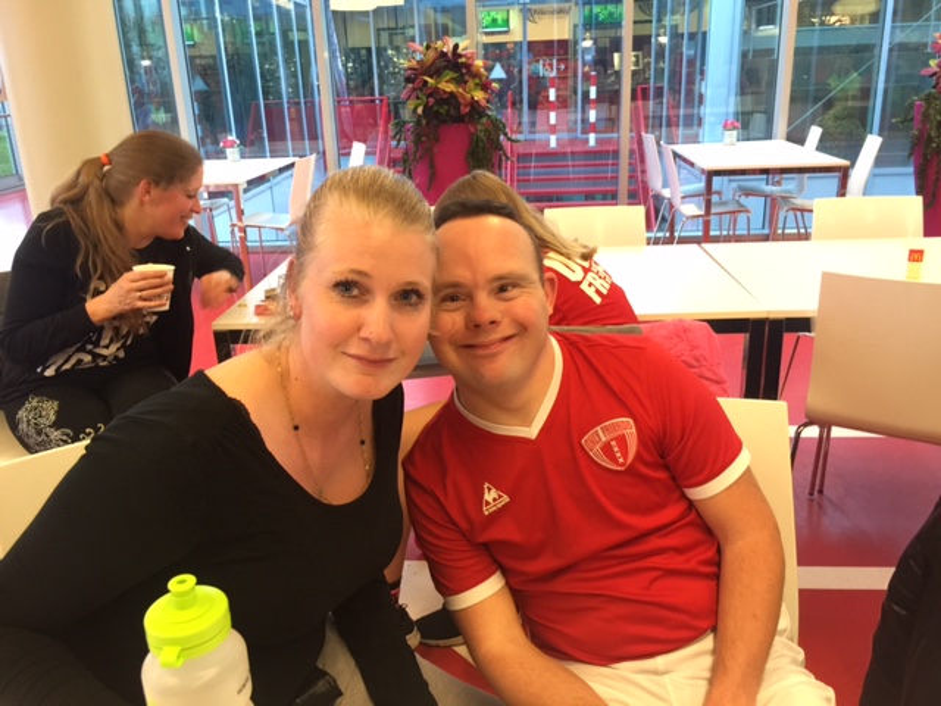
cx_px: 470
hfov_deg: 61.7
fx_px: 788
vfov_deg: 48.2
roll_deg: +0.8
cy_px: 353
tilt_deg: -18.2
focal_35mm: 29
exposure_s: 1/17
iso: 125
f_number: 2.2
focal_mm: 4.15
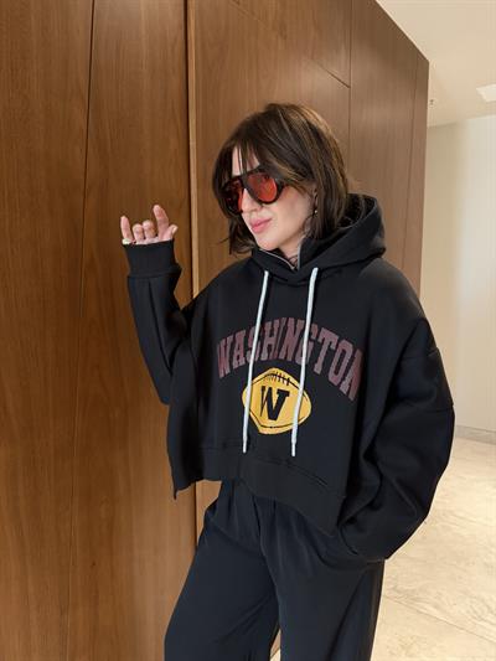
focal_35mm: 24
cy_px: 330
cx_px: 248
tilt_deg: -6.3
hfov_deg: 56.8
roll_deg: +0.0
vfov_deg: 71.6
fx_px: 458
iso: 800
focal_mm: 6.76
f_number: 1.78
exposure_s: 1/50
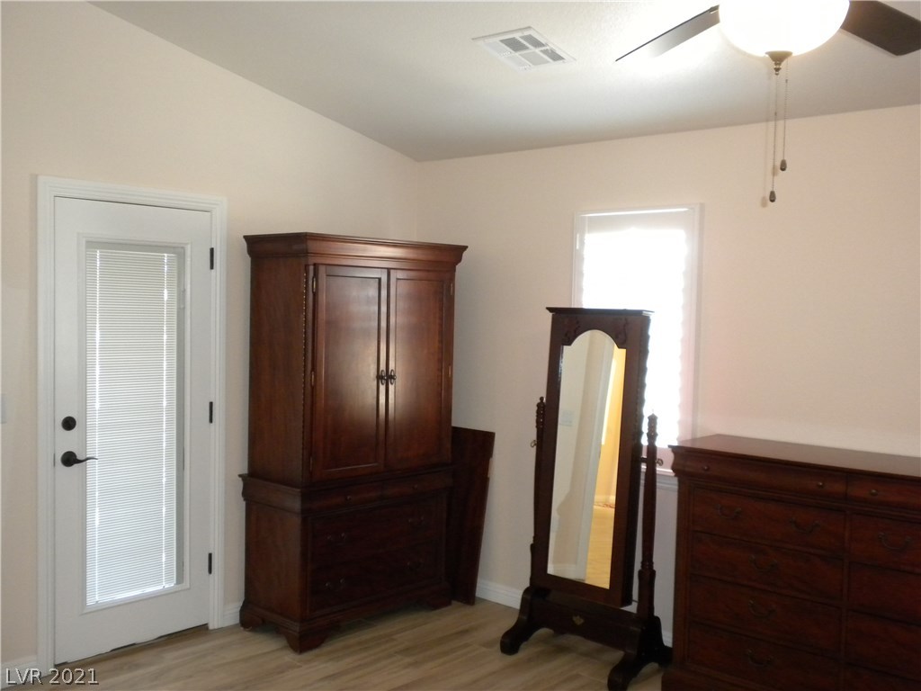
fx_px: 984
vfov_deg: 38.7
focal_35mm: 37
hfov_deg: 50.1
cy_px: 346
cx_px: 460
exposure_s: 1/34.1
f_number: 3.5
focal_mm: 6.6
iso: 400
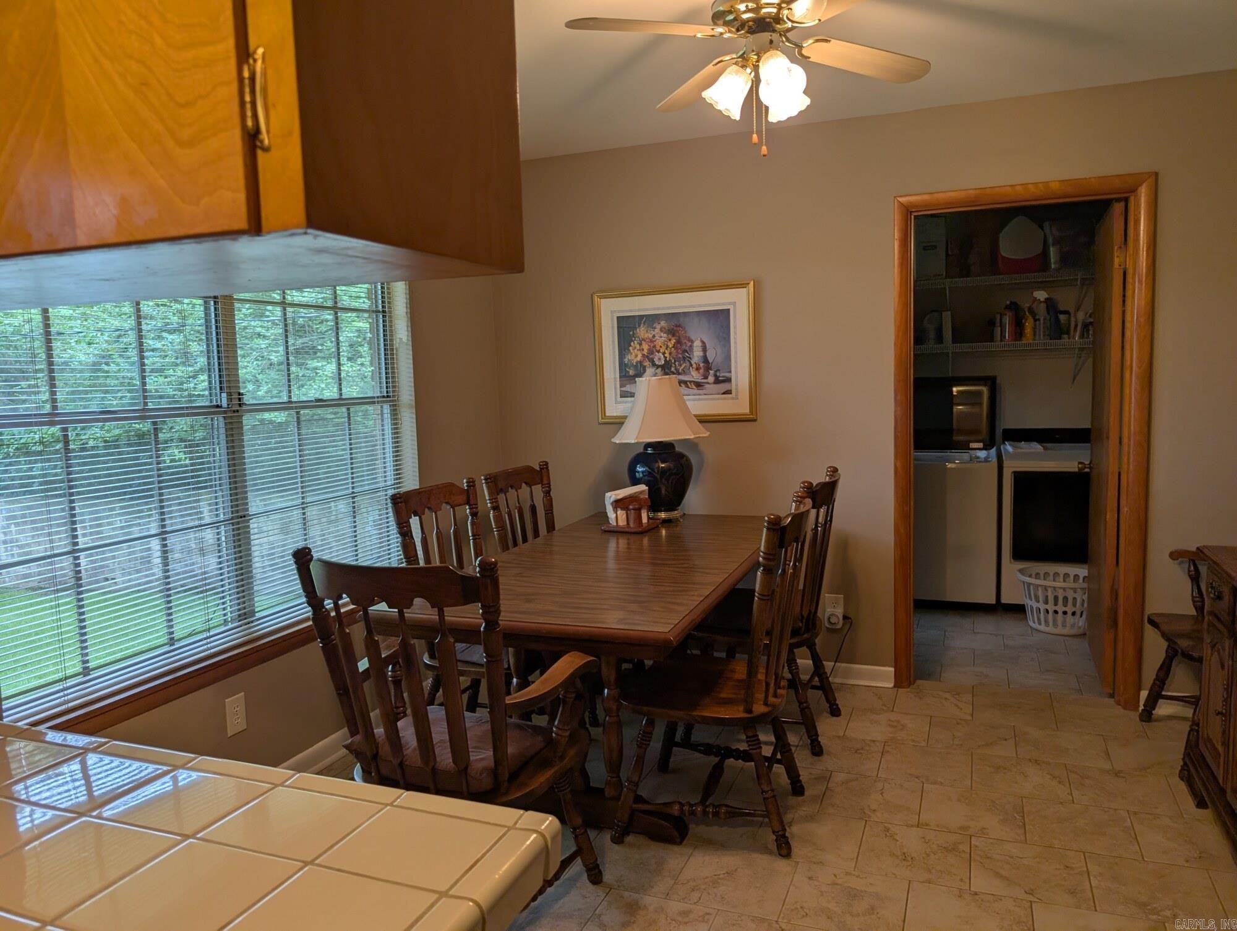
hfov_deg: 71.5
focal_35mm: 24
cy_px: 466
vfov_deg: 56.9
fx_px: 859
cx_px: 618
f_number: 1.68
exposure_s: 1/24
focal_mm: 6.9
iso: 24
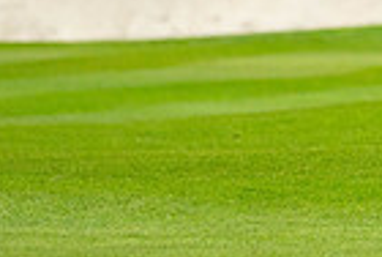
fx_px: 13186
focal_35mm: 1240
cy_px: -236
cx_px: 521
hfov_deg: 1.7
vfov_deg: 1.1
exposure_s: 1/1250
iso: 800
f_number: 4
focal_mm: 300
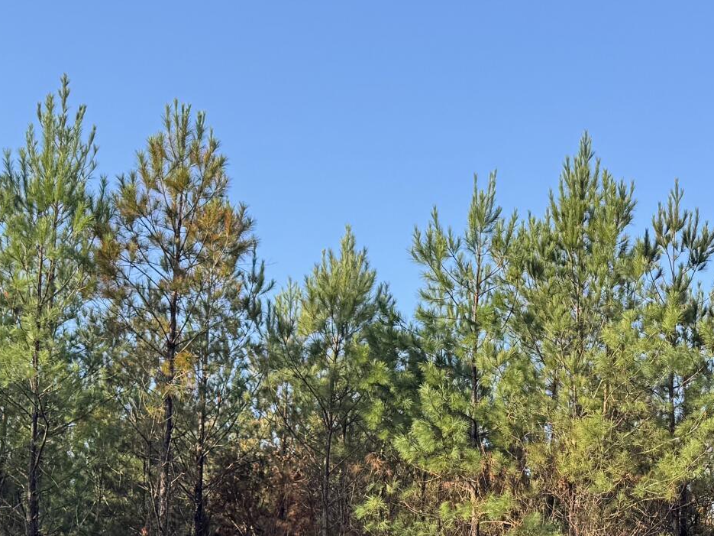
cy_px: 553
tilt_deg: +7.4
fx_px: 1588
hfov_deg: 24.4
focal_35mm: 77
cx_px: 683
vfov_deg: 18.6
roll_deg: -0.5
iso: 80
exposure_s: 1/1488
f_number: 1.78
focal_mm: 6.76
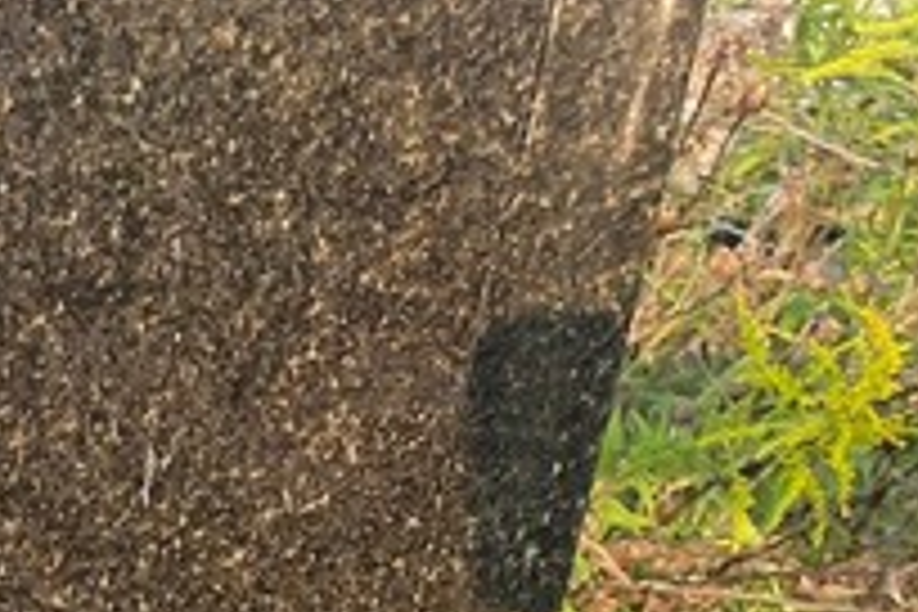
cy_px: 1256
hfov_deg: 17.3
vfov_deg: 11.5
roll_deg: -8.5
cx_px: -477
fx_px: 2703
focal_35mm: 106
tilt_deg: -35.0
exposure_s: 1/206
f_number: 1.6
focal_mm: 4.2
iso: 32
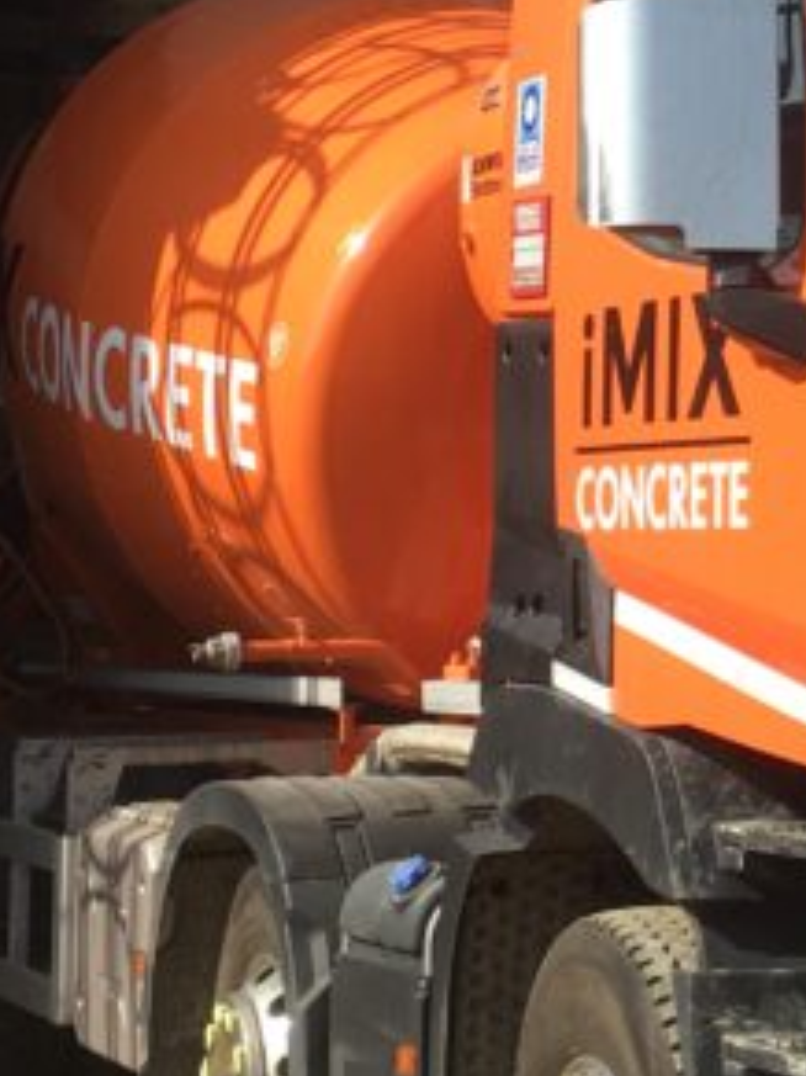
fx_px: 3169
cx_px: 736
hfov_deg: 14.3
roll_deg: +1.5
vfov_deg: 18.8
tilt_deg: +10.6
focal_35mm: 102
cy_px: 26
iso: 25
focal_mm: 4.15
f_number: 2.2
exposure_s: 1/905
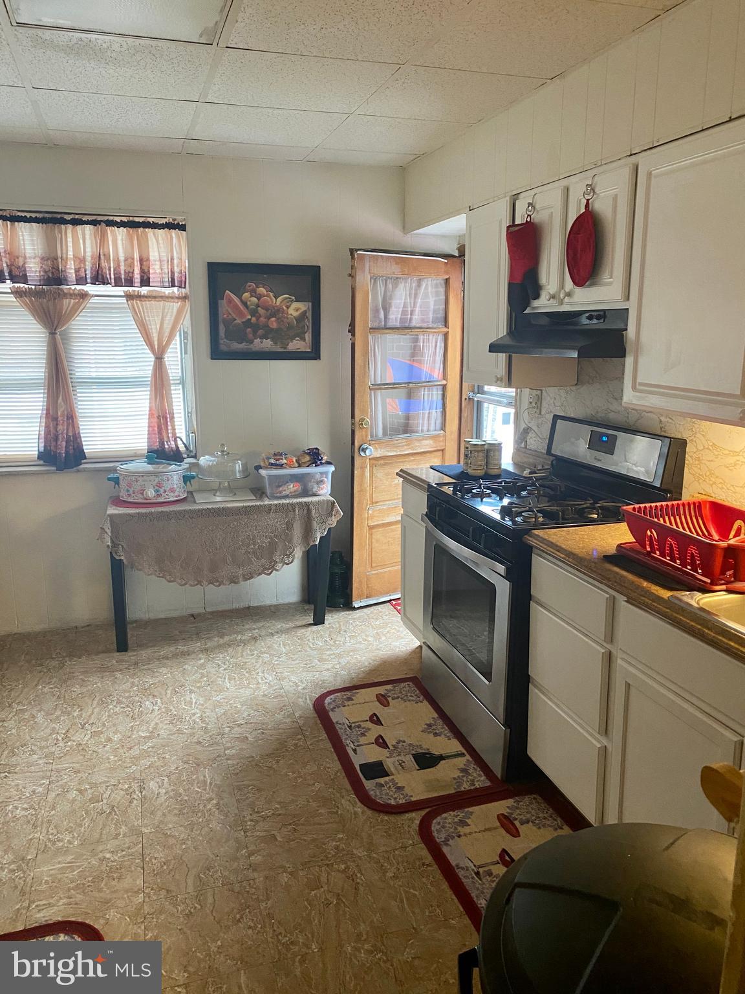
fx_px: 746
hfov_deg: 53.1
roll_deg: +0.3
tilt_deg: -11.4
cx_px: 372
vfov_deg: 67.3
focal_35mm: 26
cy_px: 497
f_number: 1.8
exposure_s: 1/40
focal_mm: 4.25
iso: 320
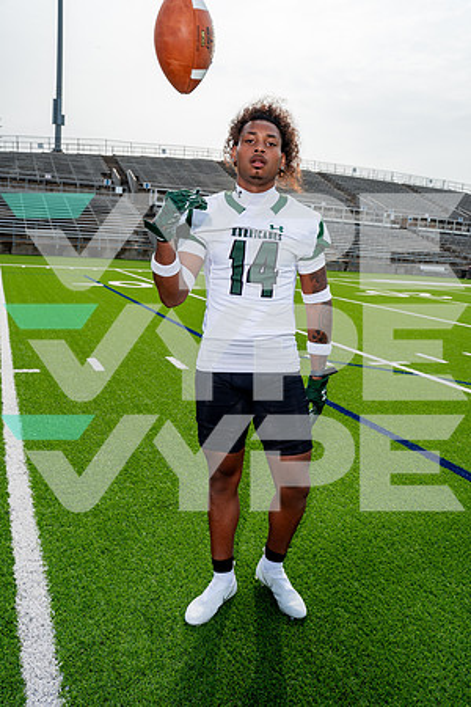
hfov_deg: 45.0
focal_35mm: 29
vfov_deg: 63.7
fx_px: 569
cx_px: 236
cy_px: 354
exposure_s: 1/500
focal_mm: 29
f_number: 5.6
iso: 100
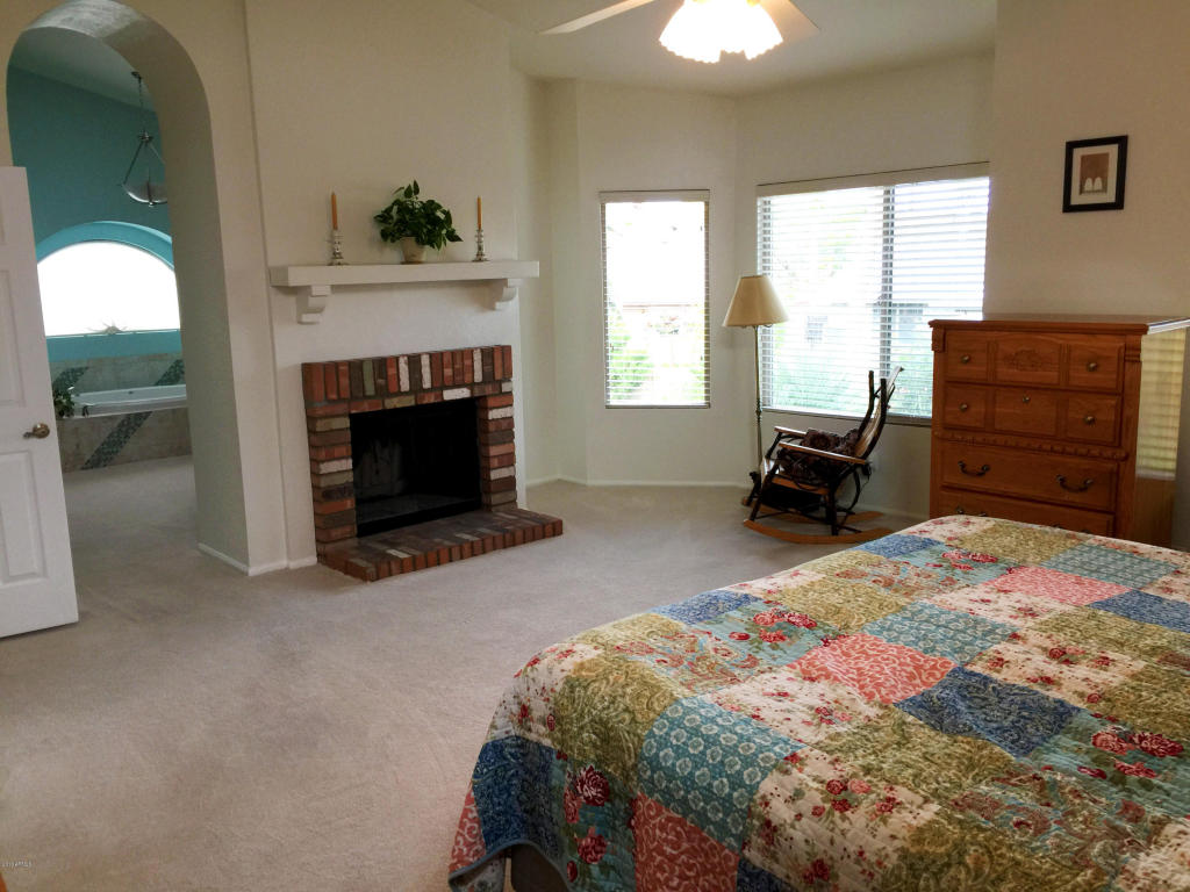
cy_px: 446
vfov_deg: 48.2
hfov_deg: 61.7
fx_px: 997
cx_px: 595
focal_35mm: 29
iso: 32
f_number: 2.2
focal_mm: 4.15
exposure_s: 1/30
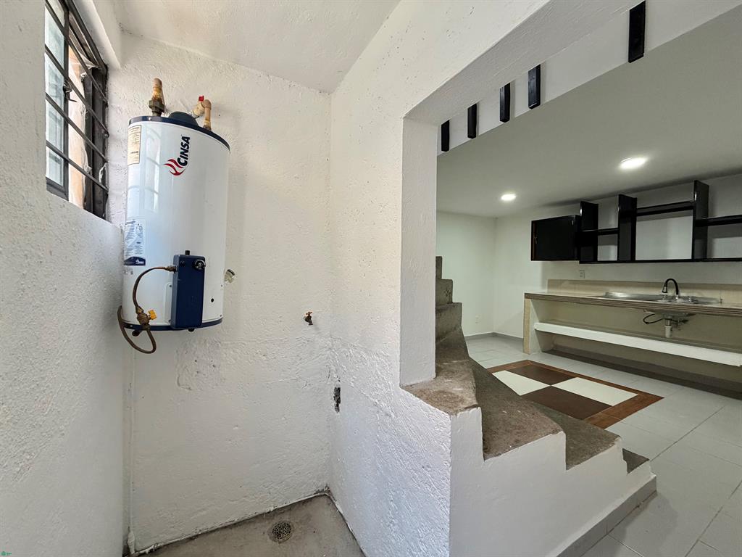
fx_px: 300
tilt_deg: -0.5
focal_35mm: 14
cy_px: 278
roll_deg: -0.3
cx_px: 371
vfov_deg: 85.7
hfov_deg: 102.1
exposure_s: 1/121
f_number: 2.2
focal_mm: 2.22
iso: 200
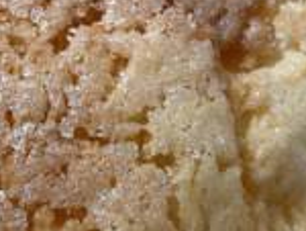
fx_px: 921
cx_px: 120
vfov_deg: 14.3
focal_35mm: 104
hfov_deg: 18.8
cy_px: 141
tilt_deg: -59.9
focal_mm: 4.2
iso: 125
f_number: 1.6
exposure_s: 1/60
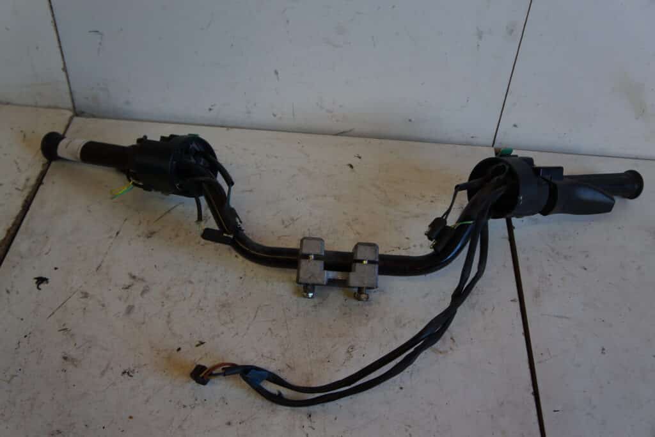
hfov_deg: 53.1
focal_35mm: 36
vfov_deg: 36.9
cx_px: 328
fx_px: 655
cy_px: 218
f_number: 4
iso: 250
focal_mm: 24
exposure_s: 1/60
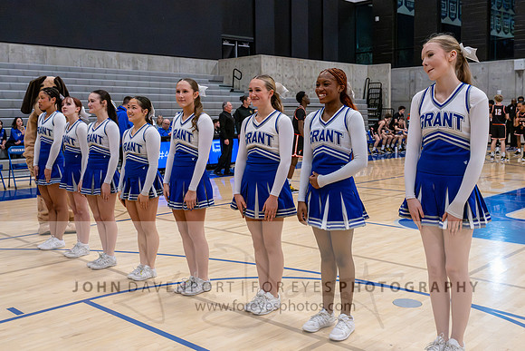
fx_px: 574
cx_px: 263
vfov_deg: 33.9
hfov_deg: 49.1
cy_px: 151
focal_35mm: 39
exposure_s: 1/500
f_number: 8
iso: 25600
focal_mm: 34.5
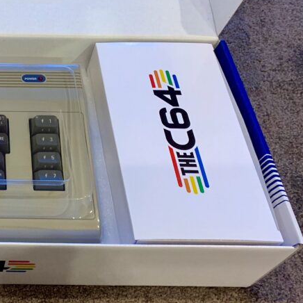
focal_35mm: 54
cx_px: -49
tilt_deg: -55.6
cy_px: 137
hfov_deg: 28.1
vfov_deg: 31.6
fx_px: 535
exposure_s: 1/50
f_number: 1.8
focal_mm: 4.25
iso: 320
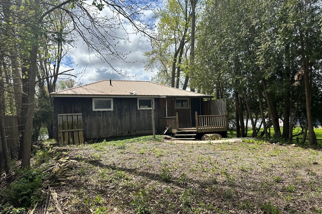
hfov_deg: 69.4
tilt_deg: +2.9
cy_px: 106
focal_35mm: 26
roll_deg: +2.3
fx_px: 233
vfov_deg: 49.5
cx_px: 166
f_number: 1.78
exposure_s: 1/4762
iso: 80
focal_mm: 6.86
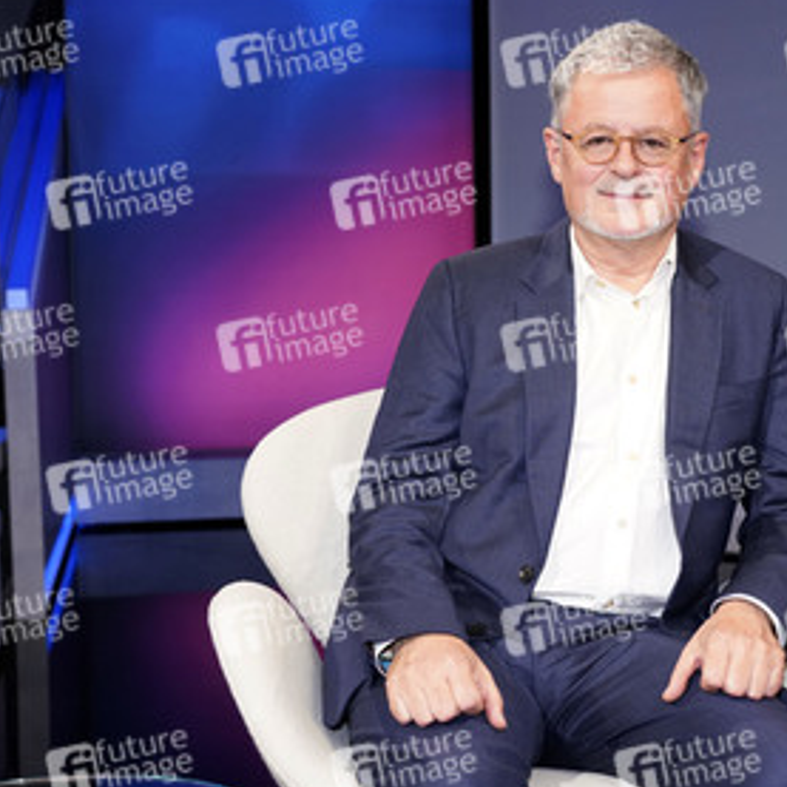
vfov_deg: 29.5
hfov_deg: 29.0
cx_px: 612
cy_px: 409
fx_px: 1492
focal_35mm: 58
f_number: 5
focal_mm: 42
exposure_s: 1/125
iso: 2000
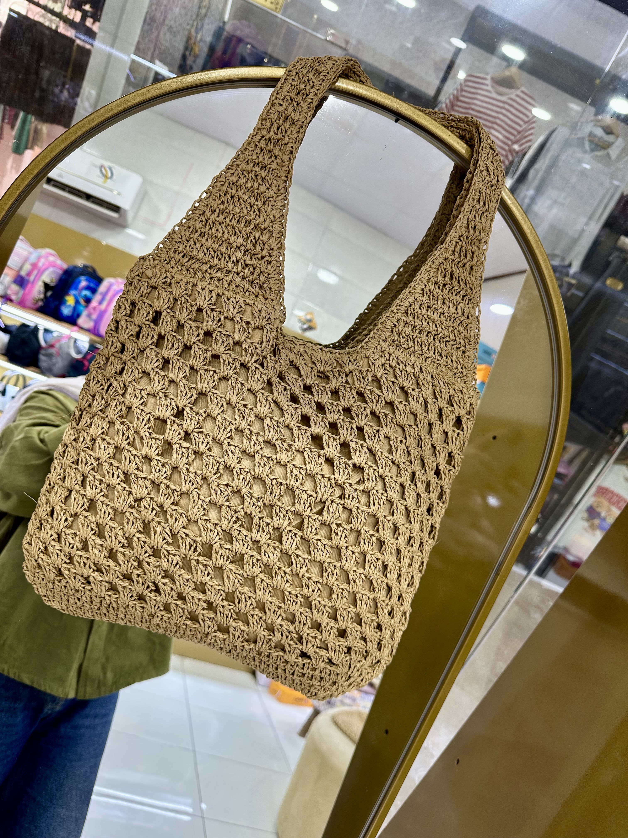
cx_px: 314
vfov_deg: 71.6
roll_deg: -26.5
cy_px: 419
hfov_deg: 56.8
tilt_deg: -20.7
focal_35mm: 24
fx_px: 581
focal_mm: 6.86
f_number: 1.78
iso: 125
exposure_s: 1/100
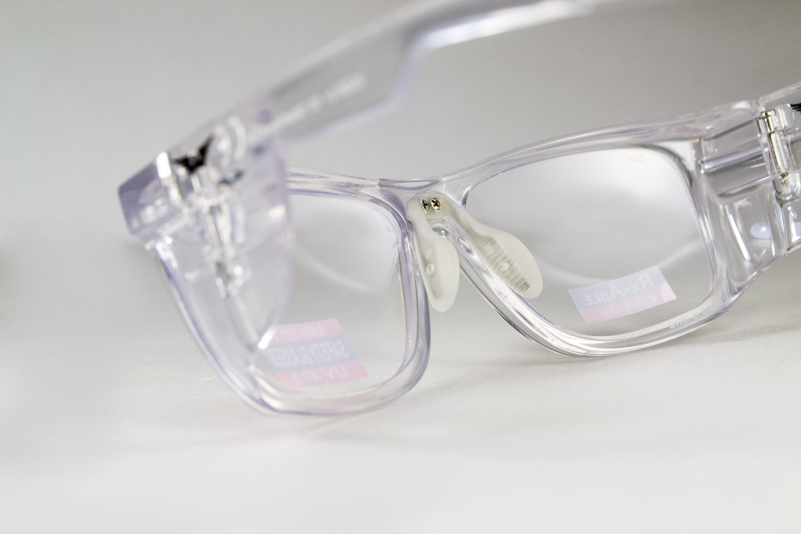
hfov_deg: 28.1
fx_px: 1602
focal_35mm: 72
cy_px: 267
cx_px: 400
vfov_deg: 18.9
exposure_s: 1/125
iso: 400
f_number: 10
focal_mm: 48
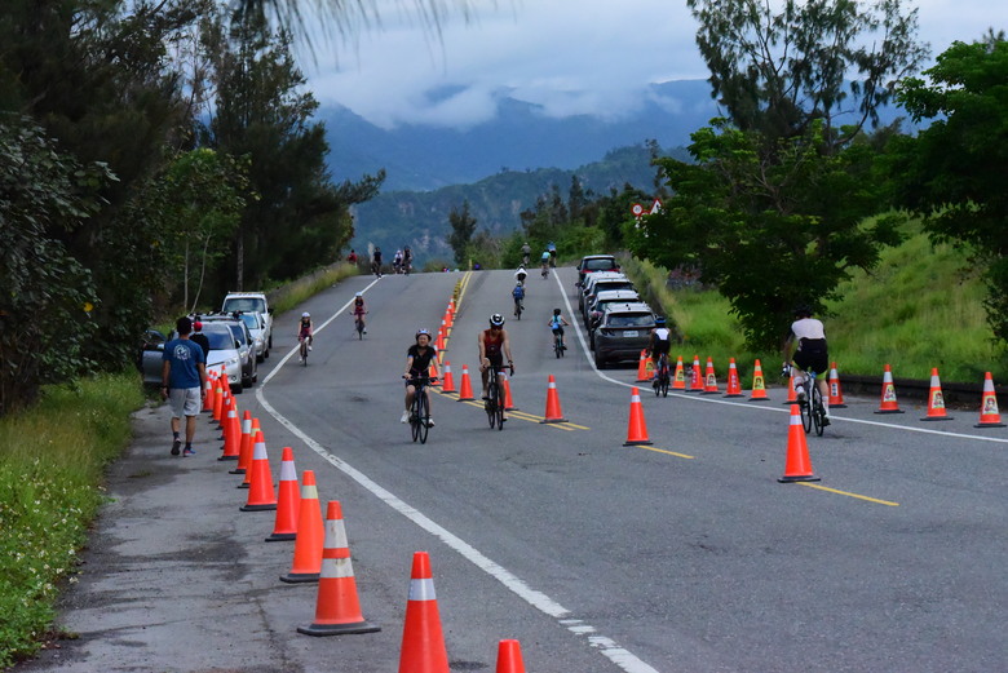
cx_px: 504
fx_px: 3362
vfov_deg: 11.4
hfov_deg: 17.1
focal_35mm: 120
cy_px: 336
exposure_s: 1/3200
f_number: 14
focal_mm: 120
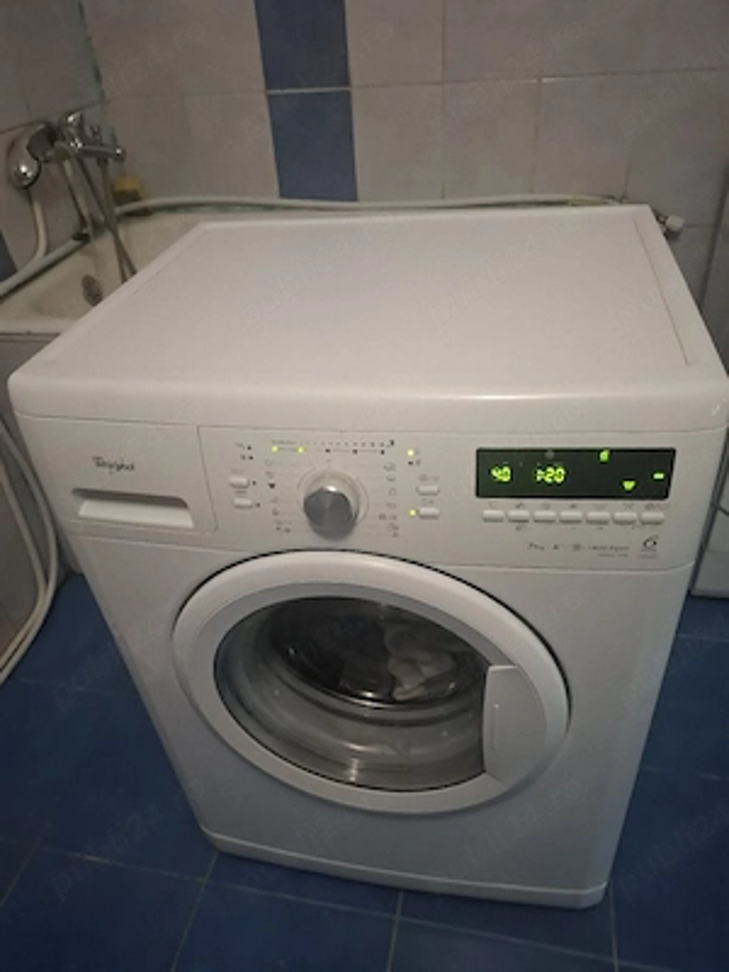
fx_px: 646
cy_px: 486
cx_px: 364
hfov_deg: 58.9
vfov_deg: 73.9
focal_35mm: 23
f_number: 1.8
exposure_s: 1/25
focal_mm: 5.54
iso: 640
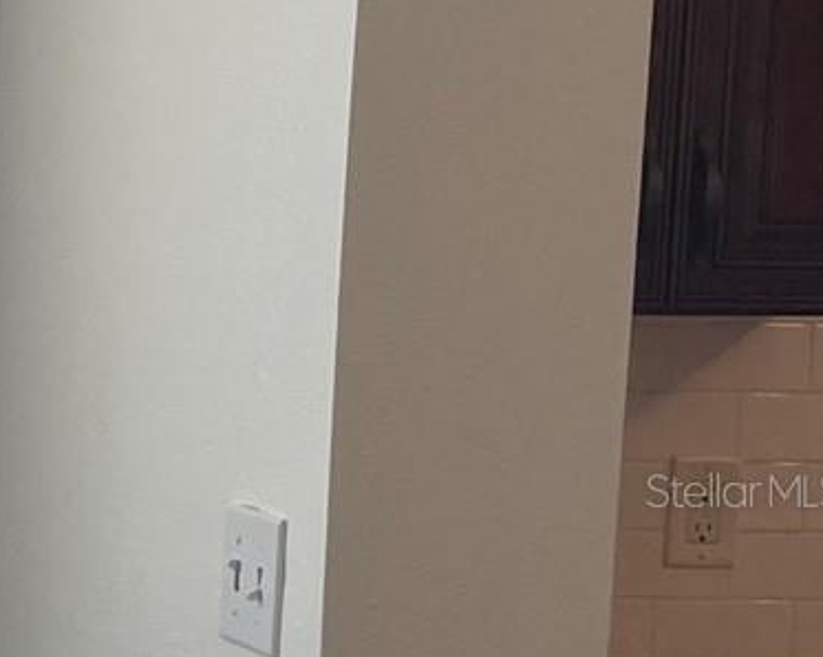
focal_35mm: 109
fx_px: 2654
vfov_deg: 14.1
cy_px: 489
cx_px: -911
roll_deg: +0.0
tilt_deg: -5.3
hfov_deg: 14.2
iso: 64
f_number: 1.6
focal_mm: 4.2
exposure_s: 1/120
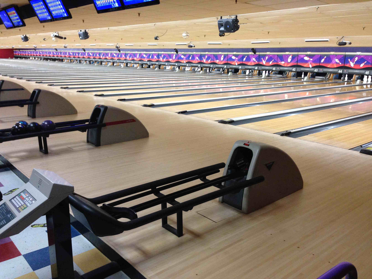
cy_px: 140
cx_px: 186
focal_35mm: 33
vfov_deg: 42.9
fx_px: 355
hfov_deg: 55.4
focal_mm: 4.12
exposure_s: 1/20
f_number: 2.4
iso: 200
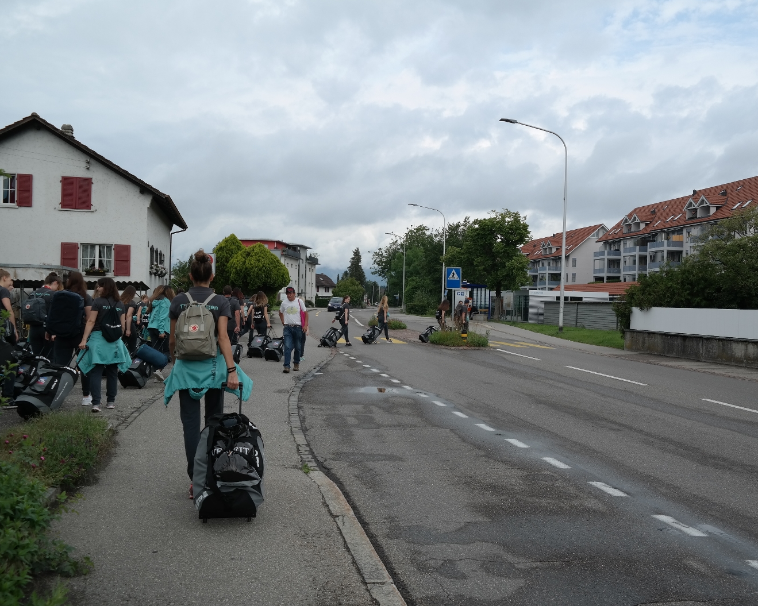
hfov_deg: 54.1
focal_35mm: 33
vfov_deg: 44.5
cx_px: 413
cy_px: 305
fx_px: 740
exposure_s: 1/250
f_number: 7.1
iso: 100
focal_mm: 19
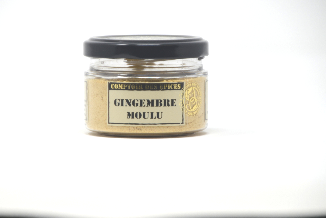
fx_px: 4292
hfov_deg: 4.3
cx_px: 150
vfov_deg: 2.9
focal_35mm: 474
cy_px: 103
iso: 100
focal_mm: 270
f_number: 7.1
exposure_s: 1/40
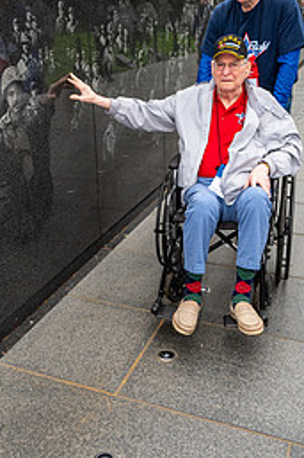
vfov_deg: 46.3
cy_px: 200
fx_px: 533
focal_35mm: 42
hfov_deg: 31.8
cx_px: 132
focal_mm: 24
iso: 1600
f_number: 8
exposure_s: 1/640
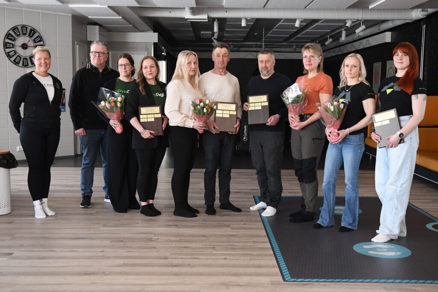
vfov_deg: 29.9
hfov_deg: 43.6
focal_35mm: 45
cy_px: 146
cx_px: 219
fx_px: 548
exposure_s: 1/125
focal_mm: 30
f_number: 2.8
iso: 2500
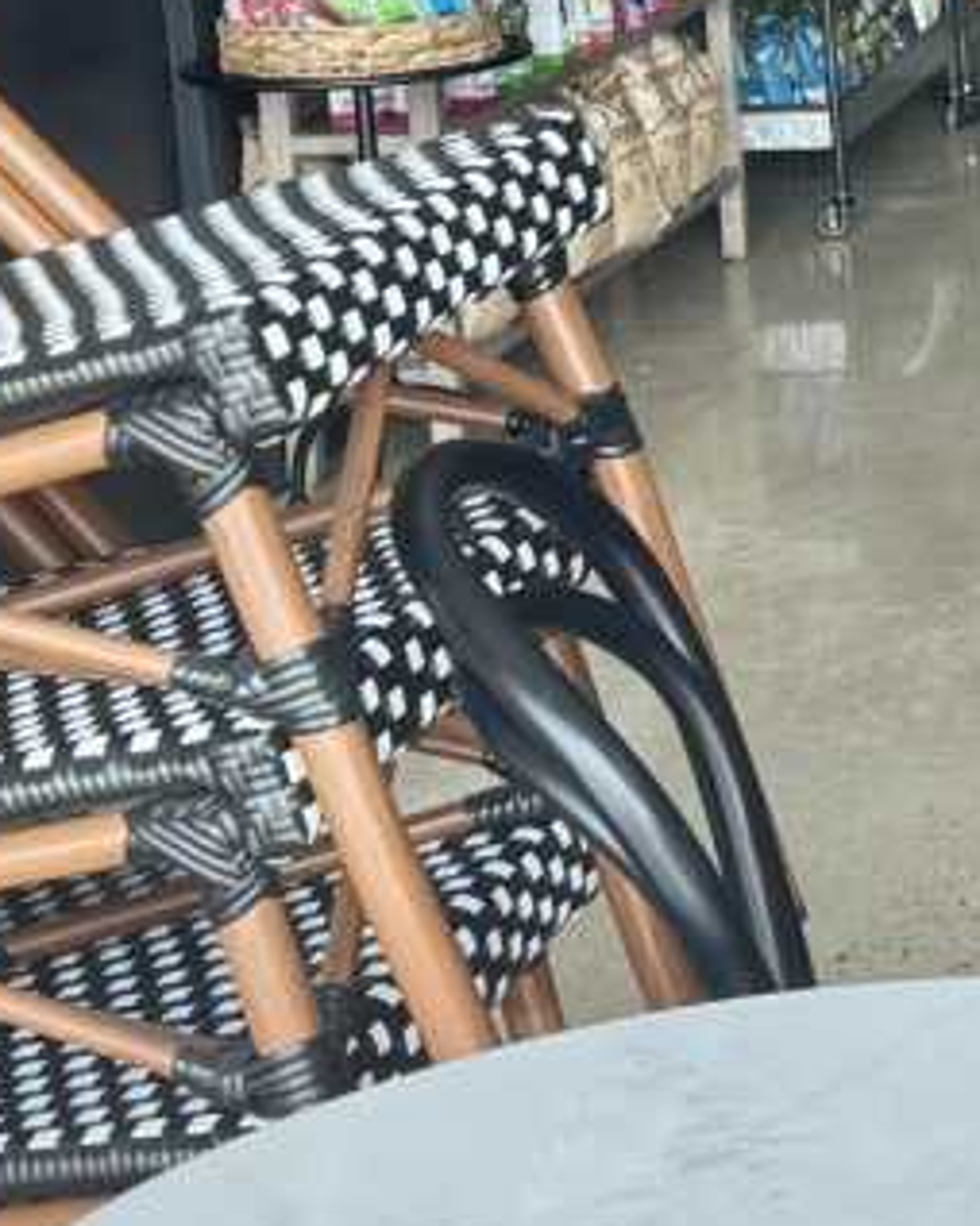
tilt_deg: -12.1
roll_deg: +0.9
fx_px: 4282
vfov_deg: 16.1
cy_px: 166
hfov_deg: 12.0
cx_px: 1798
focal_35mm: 118
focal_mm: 6.76
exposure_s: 1/127
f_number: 1.78
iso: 64
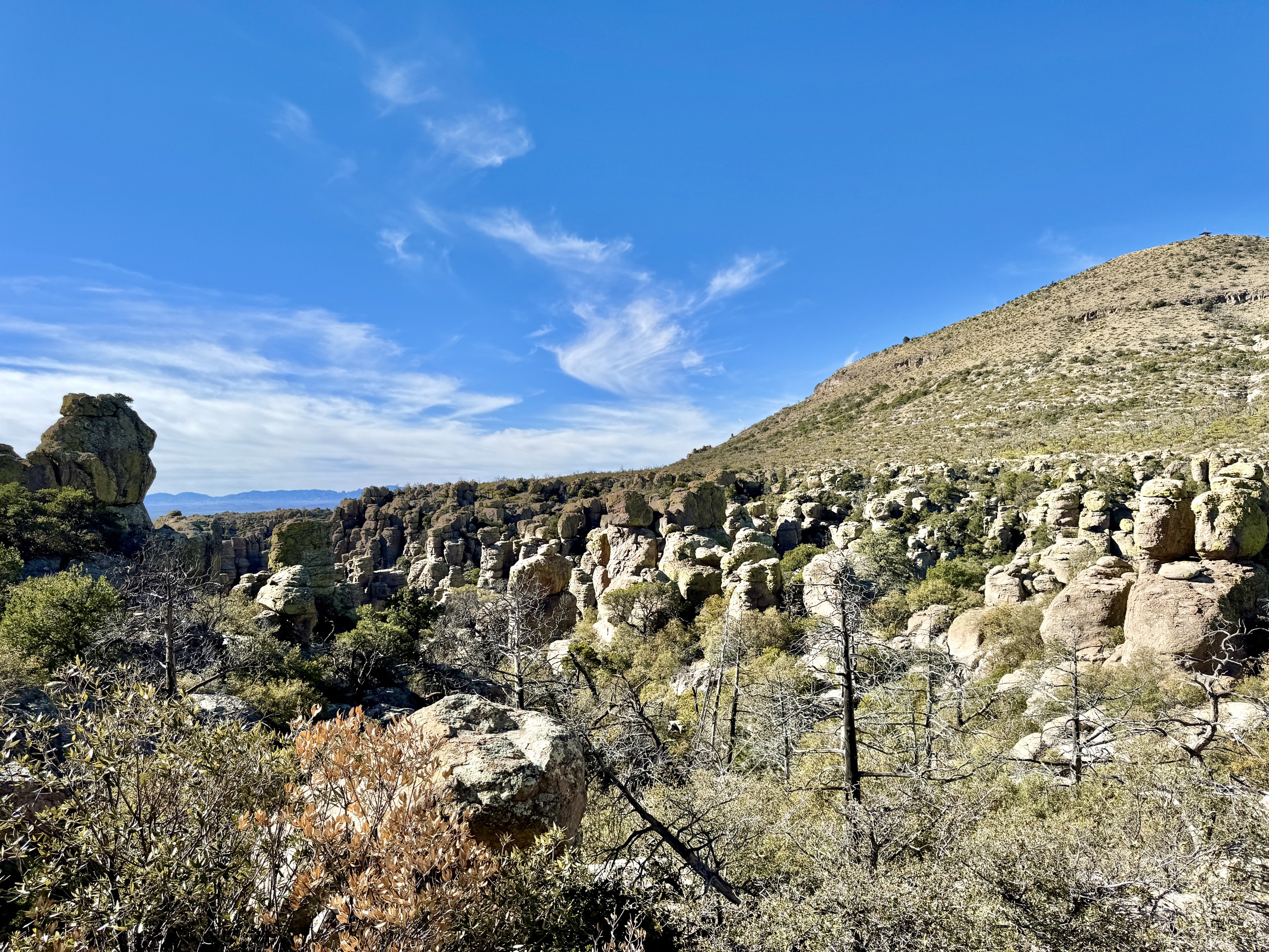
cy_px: 476
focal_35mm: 24
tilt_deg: +0.0
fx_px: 880
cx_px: 634
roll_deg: +5.6
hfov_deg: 71.6
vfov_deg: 56.8
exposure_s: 1/4950
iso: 80
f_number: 1.78
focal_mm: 6.86
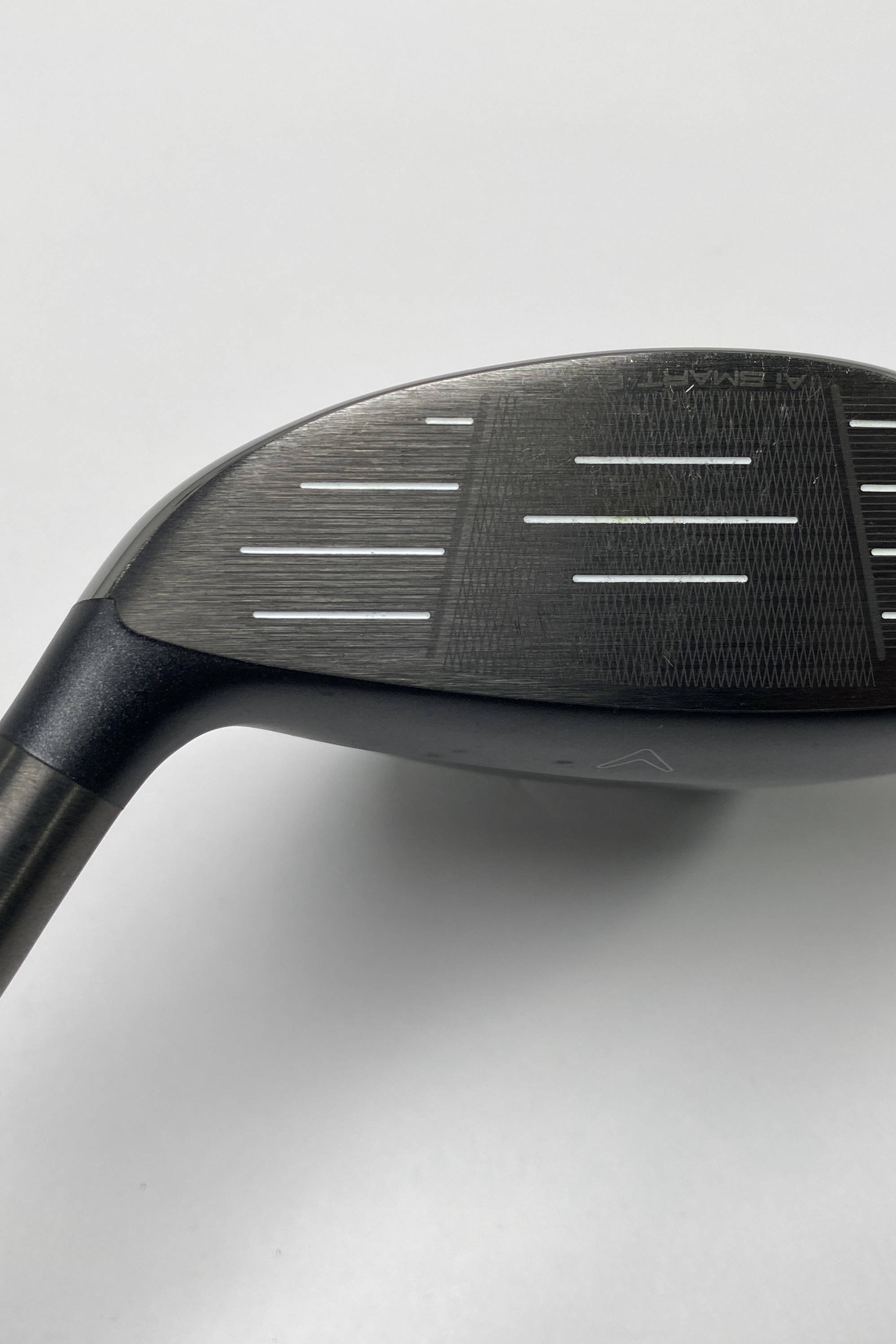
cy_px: 669
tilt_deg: -61.5
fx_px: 1306
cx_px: 452
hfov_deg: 37.9
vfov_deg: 54.4
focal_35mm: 35
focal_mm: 4.25
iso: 32
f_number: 1.8
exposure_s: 1/288
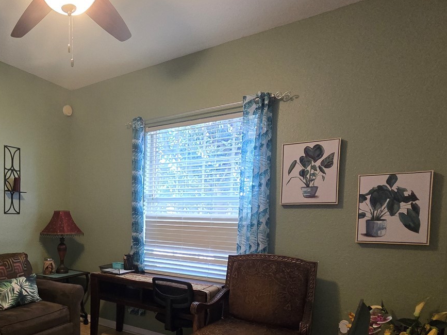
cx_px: 101
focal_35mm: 24
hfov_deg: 66.2
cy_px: 242
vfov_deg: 54.7
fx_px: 310
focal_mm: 2.2
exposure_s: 1/60
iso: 800
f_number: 2.2
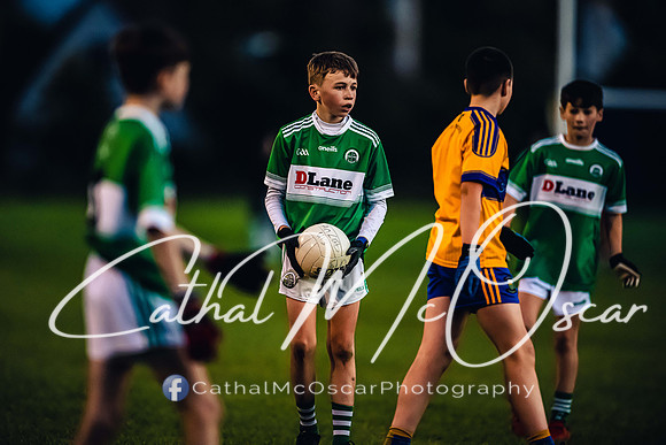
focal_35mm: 427
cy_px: 208
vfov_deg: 3.2
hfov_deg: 4.8
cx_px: 311
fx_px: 7897
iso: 5000
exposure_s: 1/500
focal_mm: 400
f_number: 2.8
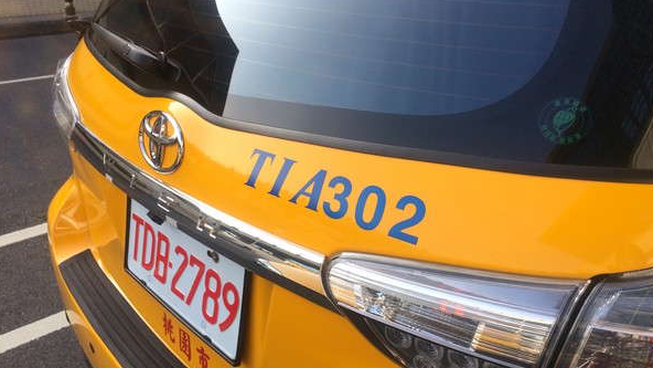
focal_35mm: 32
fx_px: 554
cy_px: 191
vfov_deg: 36.7
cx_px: 326
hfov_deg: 61.0
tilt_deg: -22.4
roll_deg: -2.0
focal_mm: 4.15
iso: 32
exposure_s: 1/760
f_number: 2.2
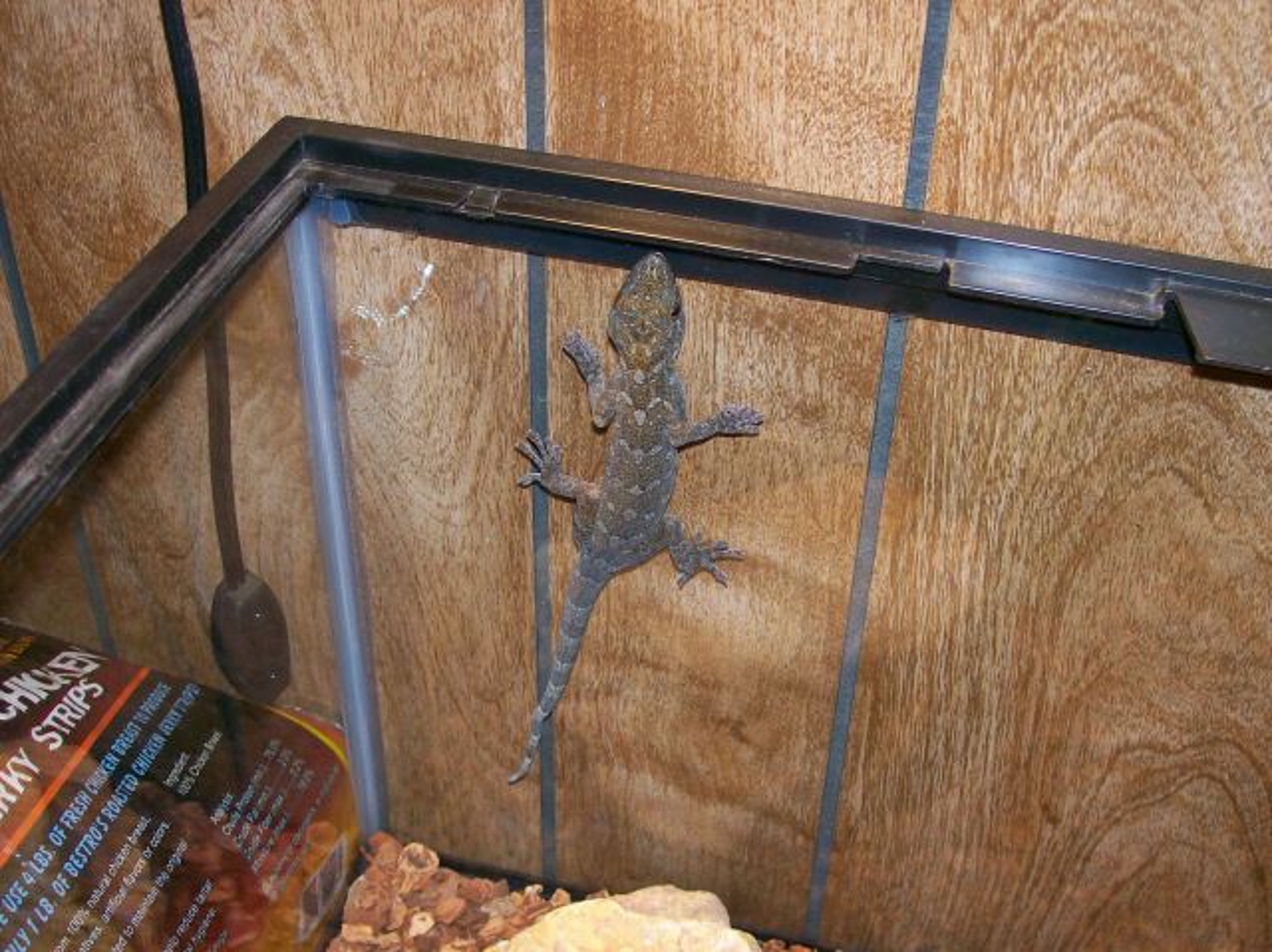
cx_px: 636
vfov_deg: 32.1
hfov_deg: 42.1
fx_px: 1652
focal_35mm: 45
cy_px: 476
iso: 80
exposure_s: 1/73.1
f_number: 3
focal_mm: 7.6
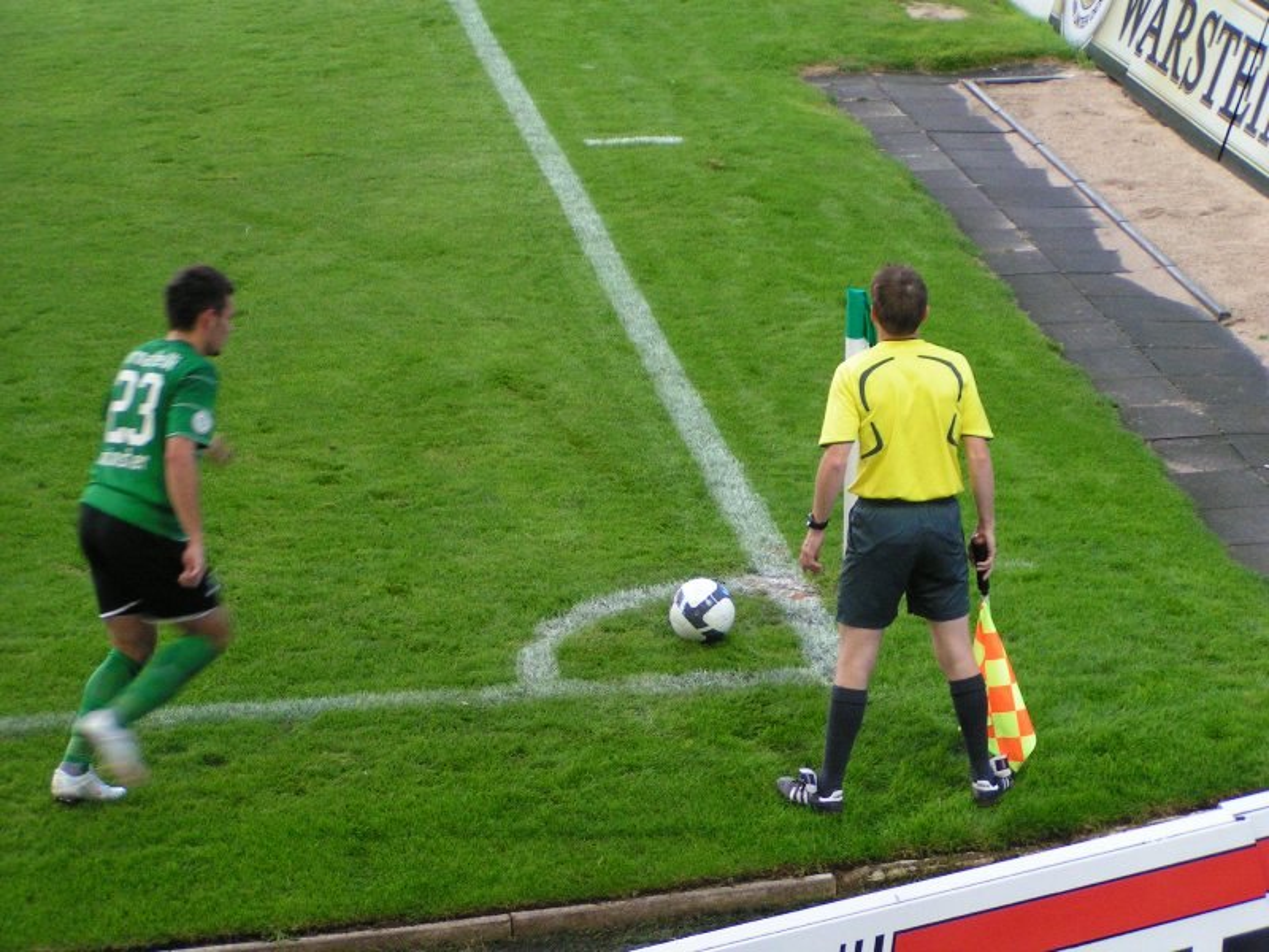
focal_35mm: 119
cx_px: 634
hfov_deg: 16.6
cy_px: 476
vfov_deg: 12.5
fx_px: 4362
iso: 200
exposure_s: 1/60
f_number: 3.5
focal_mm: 18.2
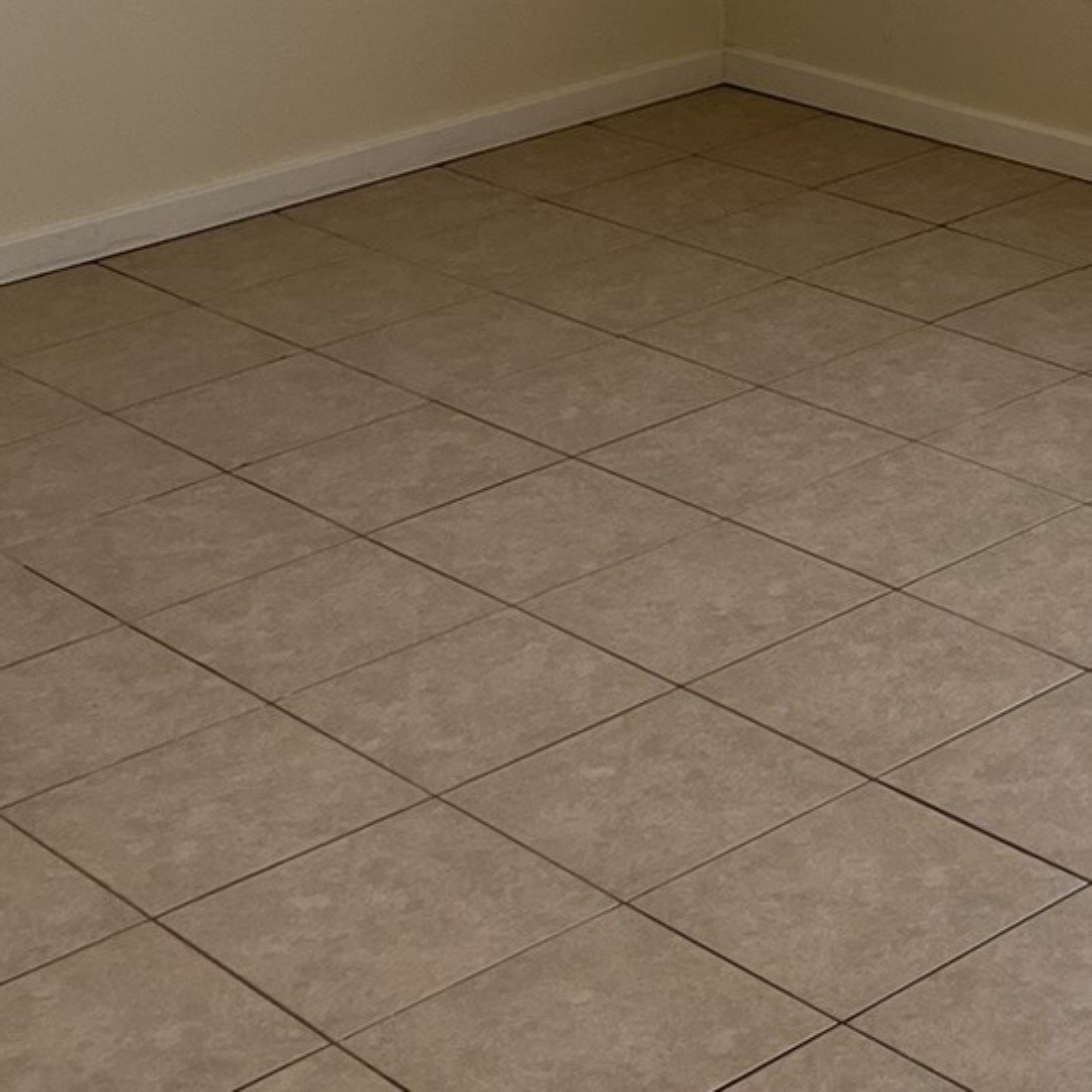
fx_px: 3105
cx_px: 1187
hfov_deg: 19.2
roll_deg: +2.6
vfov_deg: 18.7
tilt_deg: -8.1
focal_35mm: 87
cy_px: -264
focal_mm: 5.7
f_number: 1.5
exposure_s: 1/170
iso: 40
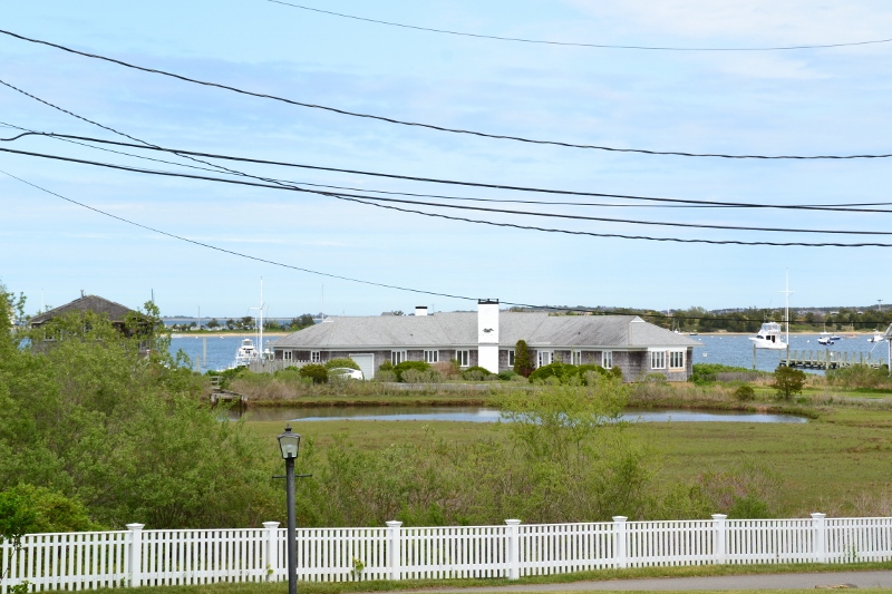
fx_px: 2304
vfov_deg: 14.7
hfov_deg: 21.9
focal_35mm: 93
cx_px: 446
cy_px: 297
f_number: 11
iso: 400
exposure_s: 1/400
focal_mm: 62
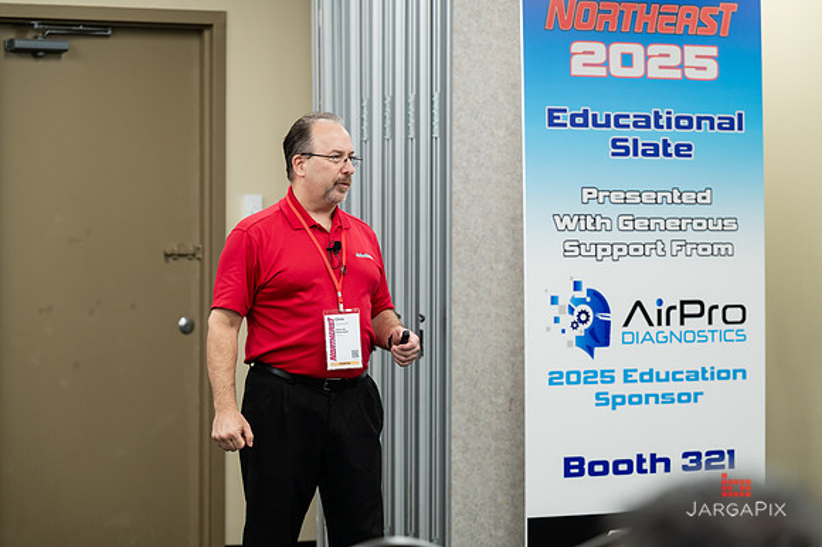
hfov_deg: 17.6
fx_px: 2649
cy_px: 259
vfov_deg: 11.8
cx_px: 412
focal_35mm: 116
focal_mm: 110
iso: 1000
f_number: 3.2
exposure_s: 1/200
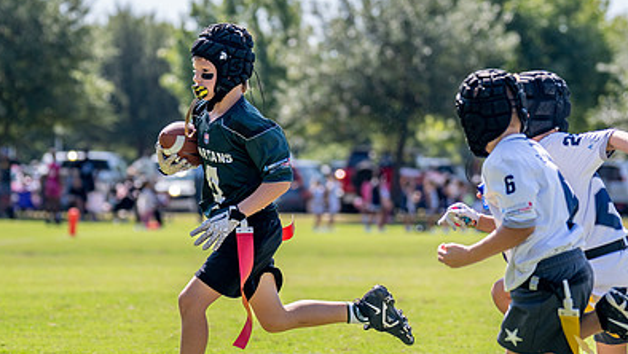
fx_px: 3165
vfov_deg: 6.4
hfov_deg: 11.3
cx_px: 232
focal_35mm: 190
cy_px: 169
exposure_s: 1/2500
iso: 200
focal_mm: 88
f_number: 2.8
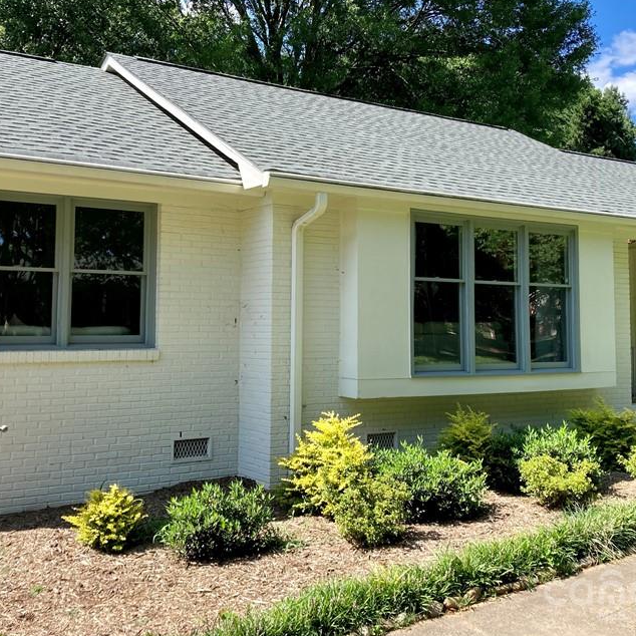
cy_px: 276
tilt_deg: +6.8
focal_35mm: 40
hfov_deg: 41.9
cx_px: 331
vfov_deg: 41.8
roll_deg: +0.8
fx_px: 831
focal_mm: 3.99
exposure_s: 1/750
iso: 20
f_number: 1.8
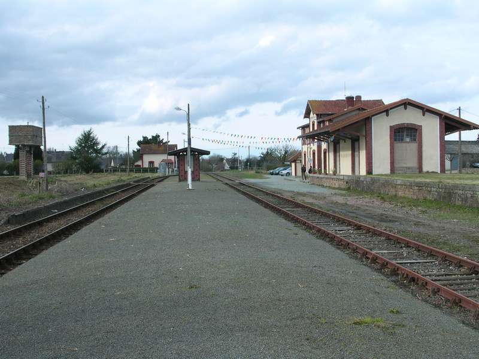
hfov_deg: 38.9
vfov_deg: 29.7
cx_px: 240
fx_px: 678
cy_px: 180
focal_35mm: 49
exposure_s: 1/151
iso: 100
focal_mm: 7.5
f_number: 5.2
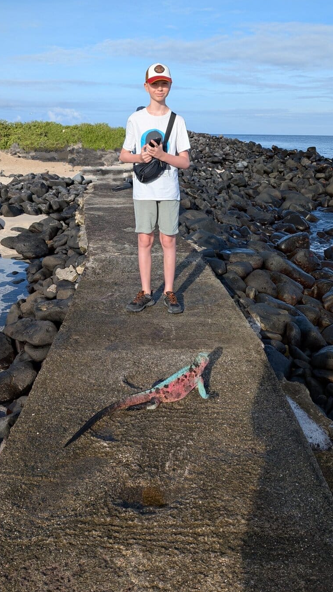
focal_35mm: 31
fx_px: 487
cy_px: 257
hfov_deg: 37.8
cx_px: 161
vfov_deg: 62.4
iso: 20
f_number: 1.68
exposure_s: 1/1058
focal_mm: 6.9
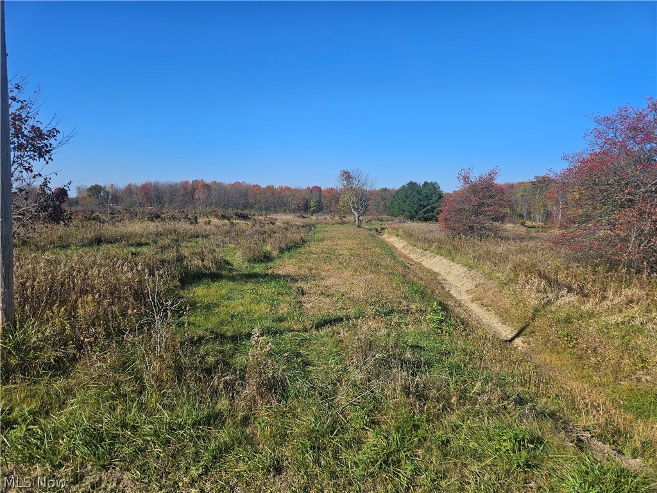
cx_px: 328
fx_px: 437
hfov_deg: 73.9
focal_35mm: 23
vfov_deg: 58.9
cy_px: 246
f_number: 1.8
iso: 25
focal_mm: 5.4
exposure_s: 1/2169
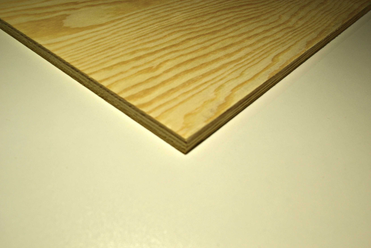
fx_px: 340
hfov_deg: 57.2
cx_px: 186
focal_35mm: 33
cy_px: 124
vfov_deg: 40.0
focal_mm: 22
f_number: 7.1
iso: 100
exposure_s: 1/200
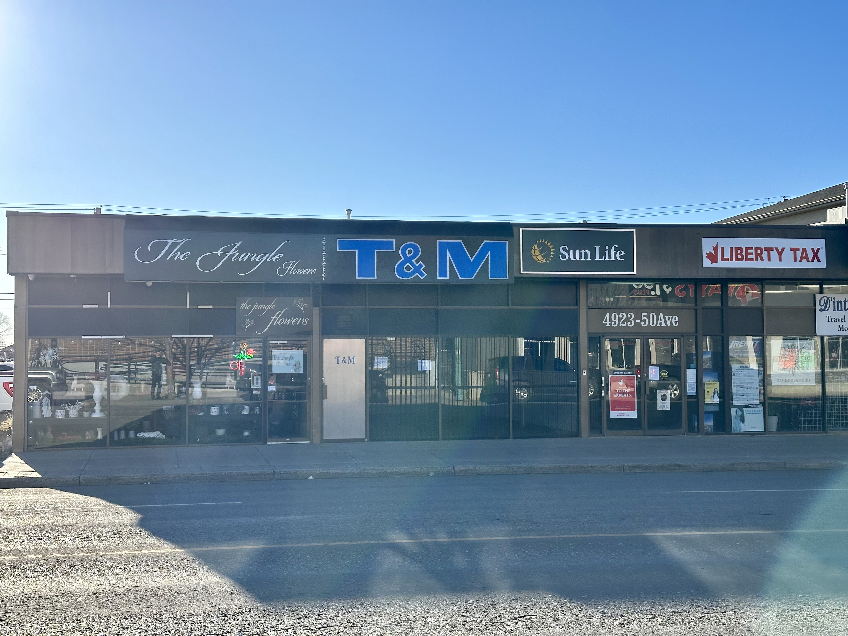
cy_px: 318
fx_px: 1176
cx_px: 424
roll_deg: +0.7
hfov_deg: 39.7
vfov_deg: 30.3
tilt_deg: +2.7
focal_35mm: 48
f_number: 1.78
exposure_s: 1/3876
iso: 64
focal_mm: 6.86
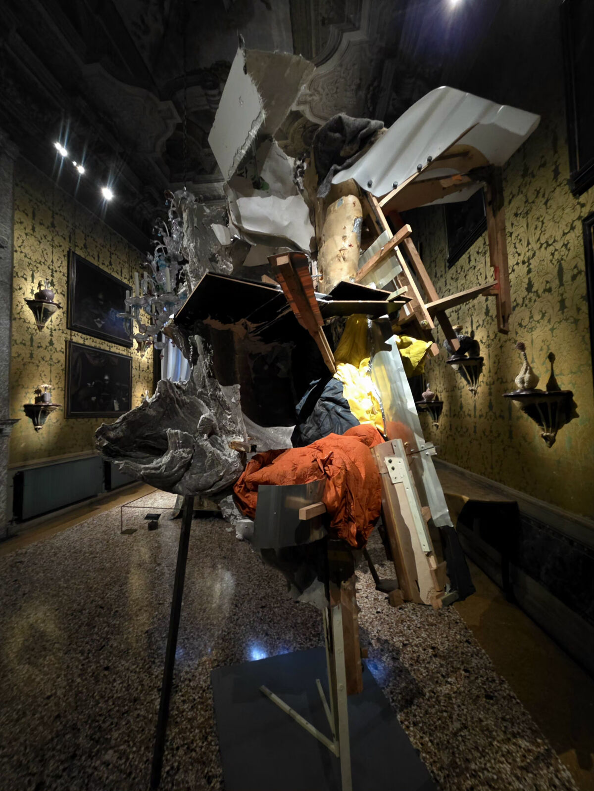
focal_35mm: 13
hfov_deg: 89.9
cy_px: 396
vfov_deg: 106.2
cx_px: 297
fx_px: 297
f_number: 1.9
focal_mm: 2.2
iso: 1000
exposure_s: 1/24.9
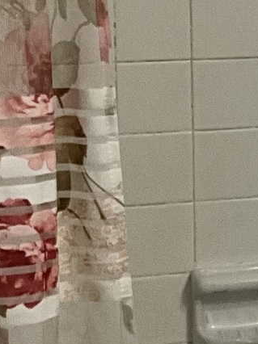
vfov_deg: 12.5
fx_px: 1562
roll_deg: -0.5
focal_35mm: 157
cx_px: 566
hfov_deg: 8.8
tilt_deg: -4.5
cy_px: 26
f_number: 1.8
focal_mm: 3
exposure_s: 1/60
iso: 64
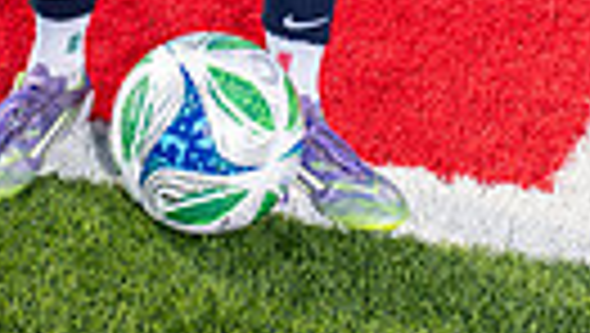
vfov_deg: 7.7
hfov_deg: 14.9
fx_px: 2255
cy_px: -558
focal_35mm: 144
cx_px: 279
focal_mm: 40
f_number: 6.3
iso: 100
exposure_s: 1/400
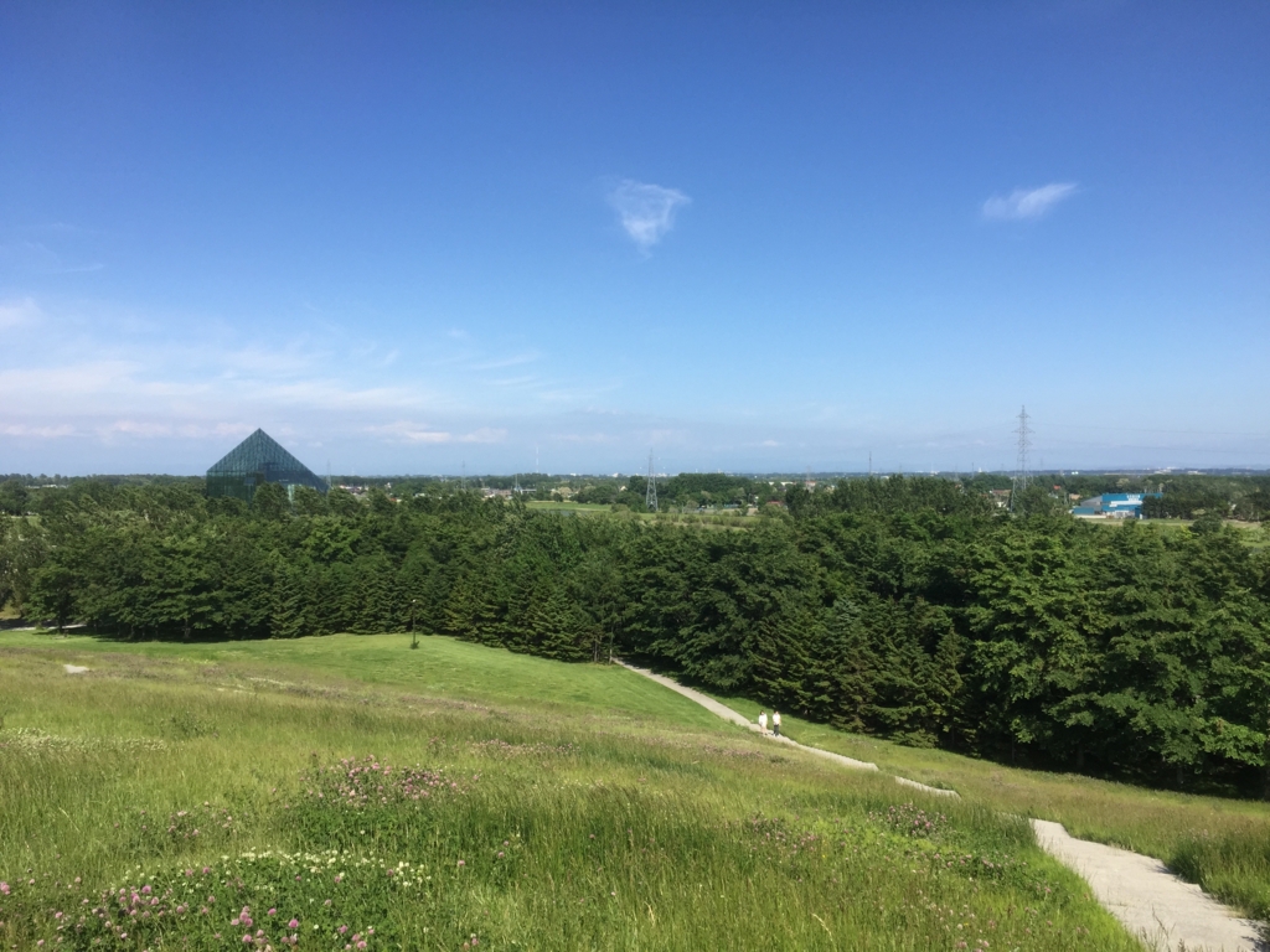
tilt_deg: -1.6
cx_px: 635
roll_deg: -2.5
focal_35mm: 29
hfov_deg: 61.7
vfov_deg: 48.2
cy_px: 476
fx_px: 1064
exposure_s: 1/1980
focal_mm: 4.15
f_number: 2.2
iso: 32
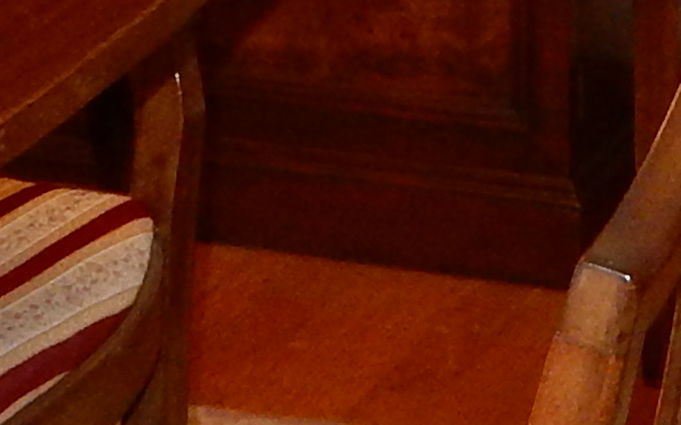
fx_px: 3803
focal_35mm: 205
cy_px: -347
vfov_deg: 6.3
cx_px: 635
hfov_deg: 10.2
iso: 280
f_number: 3.7
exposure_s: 1/30
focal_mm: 4.5
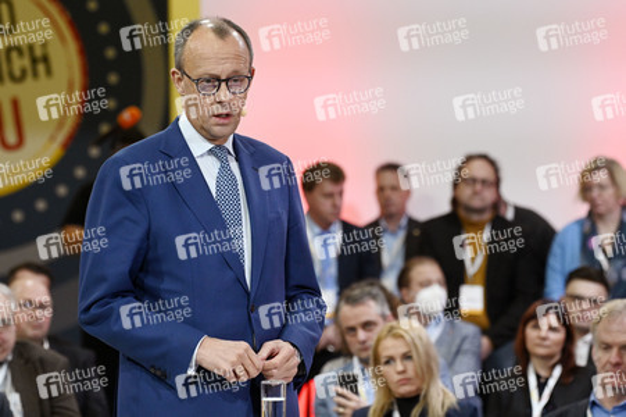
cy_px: 208
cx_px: 313
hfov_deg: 10.3
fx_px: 3475
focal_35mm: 200
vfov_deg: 6.9
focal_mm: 200
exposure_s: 1/800
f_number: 5.6
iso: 6400
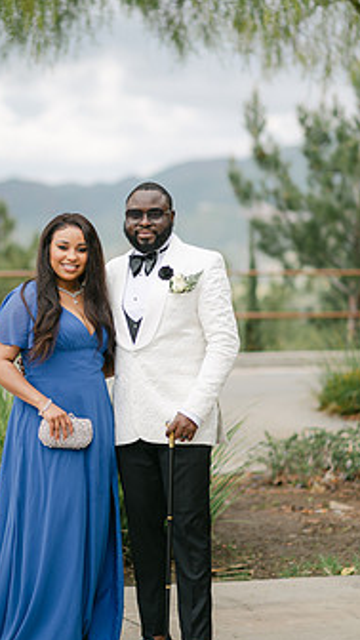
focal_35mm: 119
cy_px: 316
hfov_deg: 10.2
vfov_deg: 18.0
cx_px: 108
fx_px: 2019
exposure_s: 1/4000
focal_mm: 85
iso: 100
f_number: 2
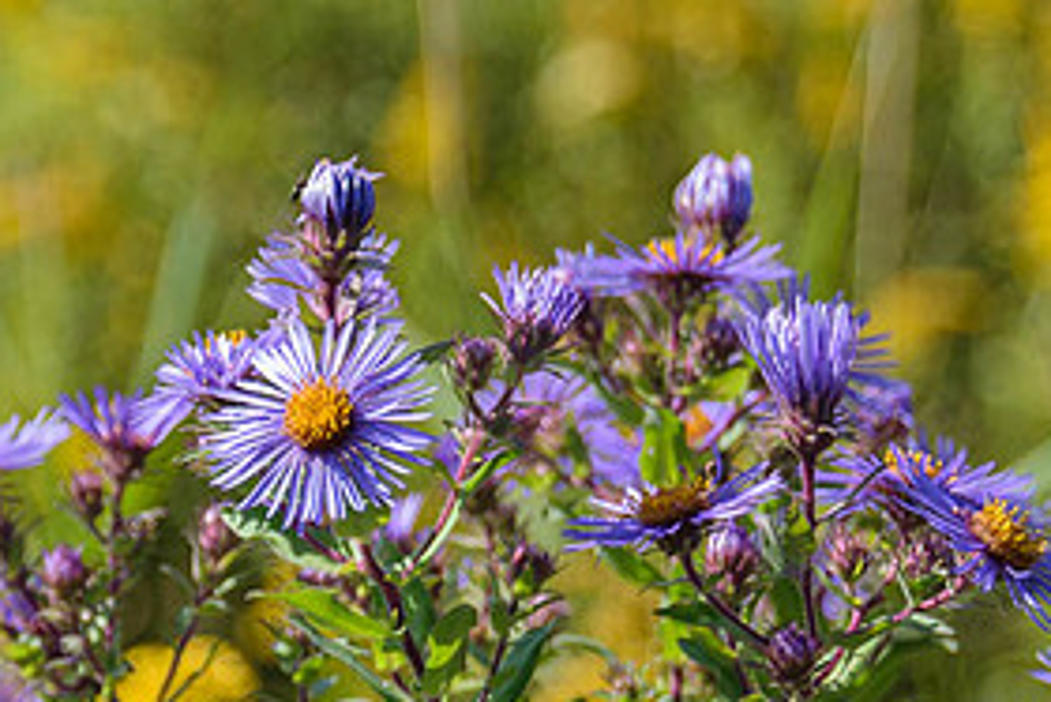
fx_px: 8178
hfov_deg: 7.3
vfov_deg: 4.9
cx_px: 206
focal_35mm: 280
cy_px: 456
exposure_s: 1/400
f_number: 5.6
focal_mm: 90
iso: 125
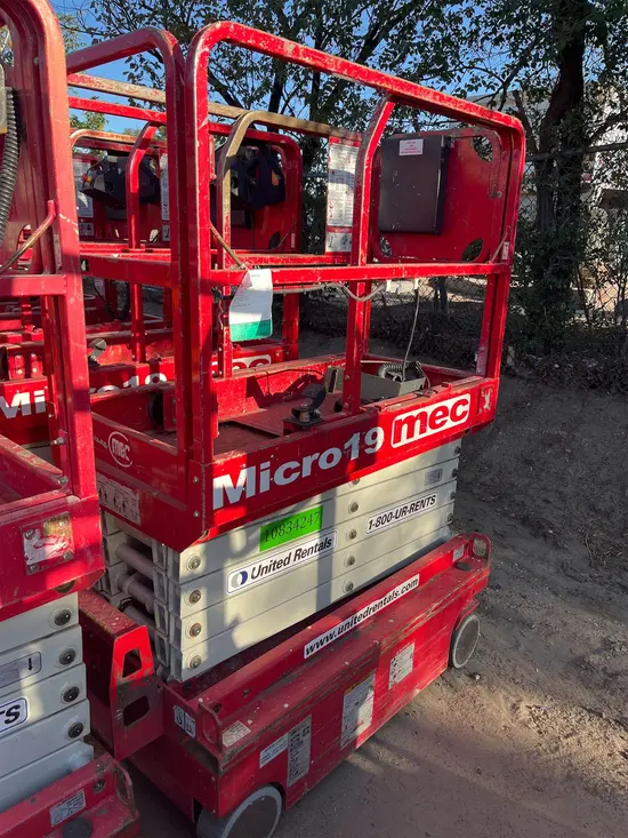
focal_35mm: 26
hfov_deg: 53.1
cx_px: 314
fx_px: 629
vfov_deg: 67.3
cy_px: 419
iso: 50
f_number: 1.6
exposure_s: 1/816
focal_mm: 5.1
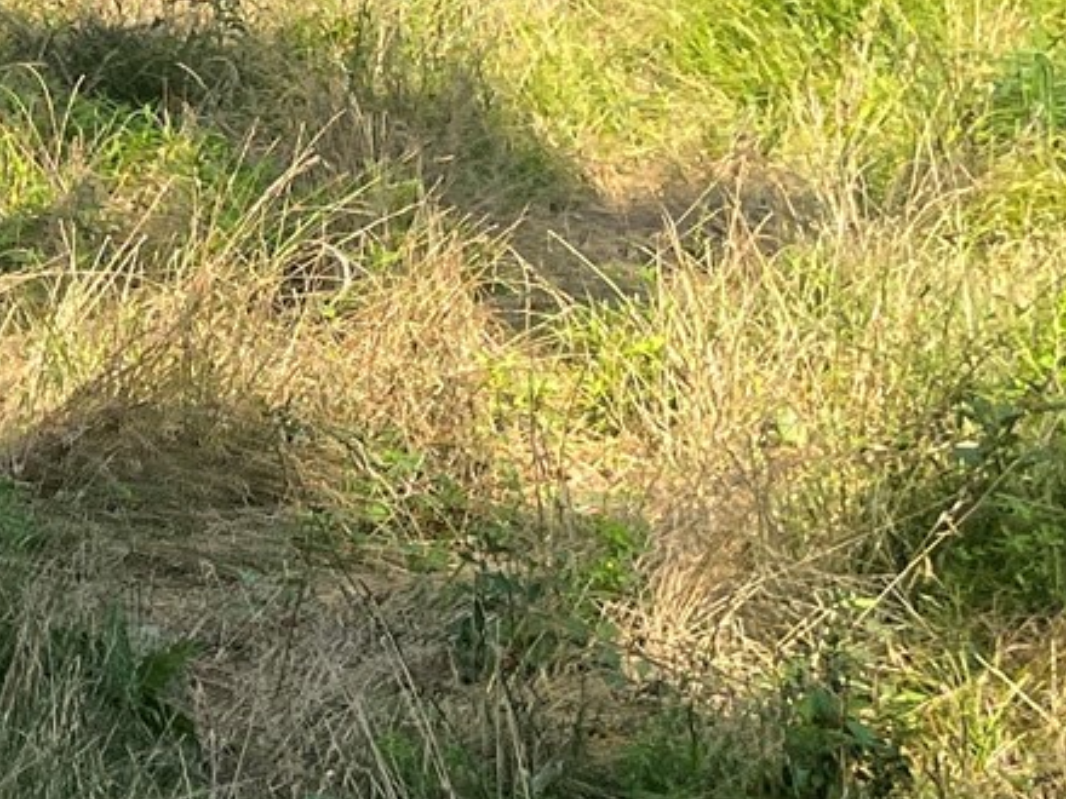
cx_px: -906
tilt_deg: +7.3
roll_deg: +0.6
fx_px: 3726
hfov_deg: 14.2
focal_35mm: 121
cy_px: -378
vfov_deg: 11.7
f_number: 1.6
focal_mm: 5.1
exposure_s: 1/2222
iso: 50
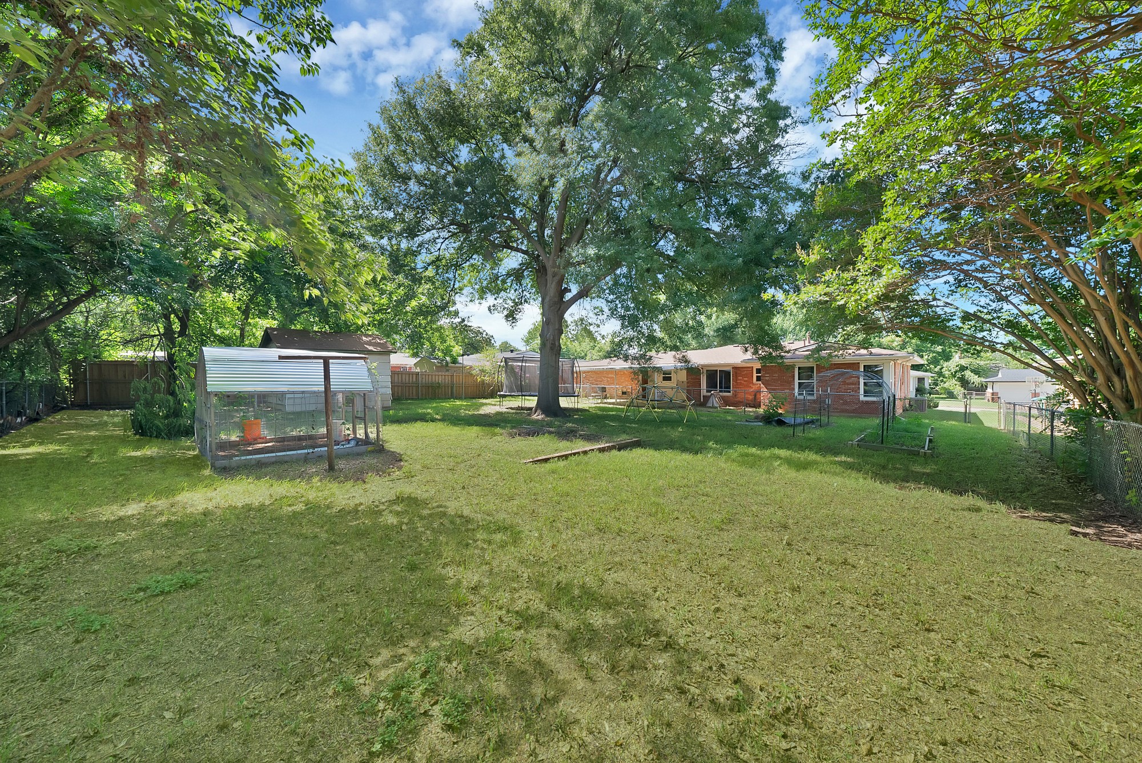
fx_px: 381
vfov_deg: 90.1
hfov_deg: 112.6
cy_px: 382
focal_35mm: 12
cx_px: 571
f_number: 9
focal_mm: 12
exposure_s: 1/100
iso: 640
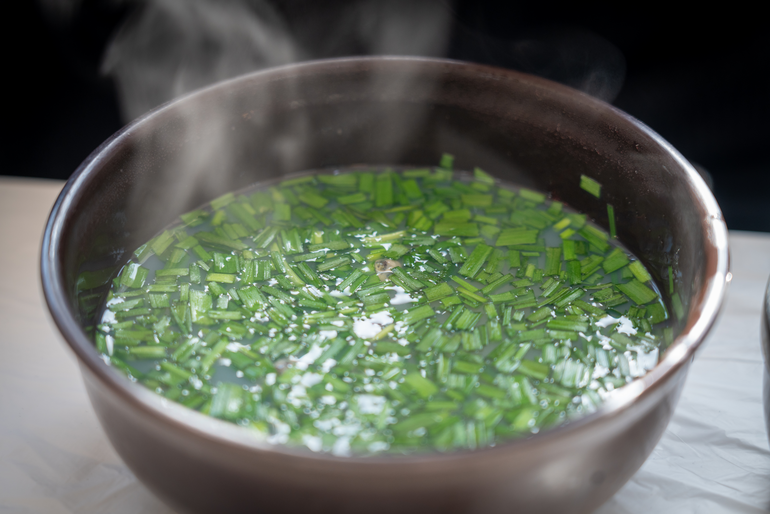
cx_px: 385
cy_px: 257
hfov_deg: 19.5
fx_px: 2246
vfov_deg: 13.0
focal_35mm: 105
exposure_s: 1/160
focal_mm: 105
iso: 500
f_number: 4
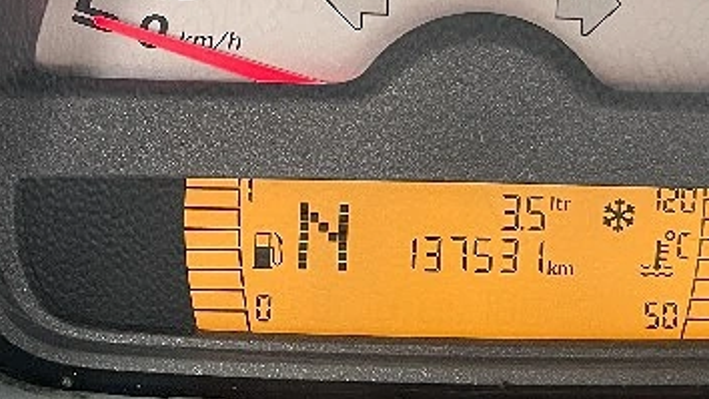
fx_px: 1447
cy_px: 78
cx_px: 306
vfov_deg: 15.6
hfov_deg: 27.5
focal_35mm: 77
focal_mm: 5.1
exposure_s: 1/60.2
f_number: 1.6
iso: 320
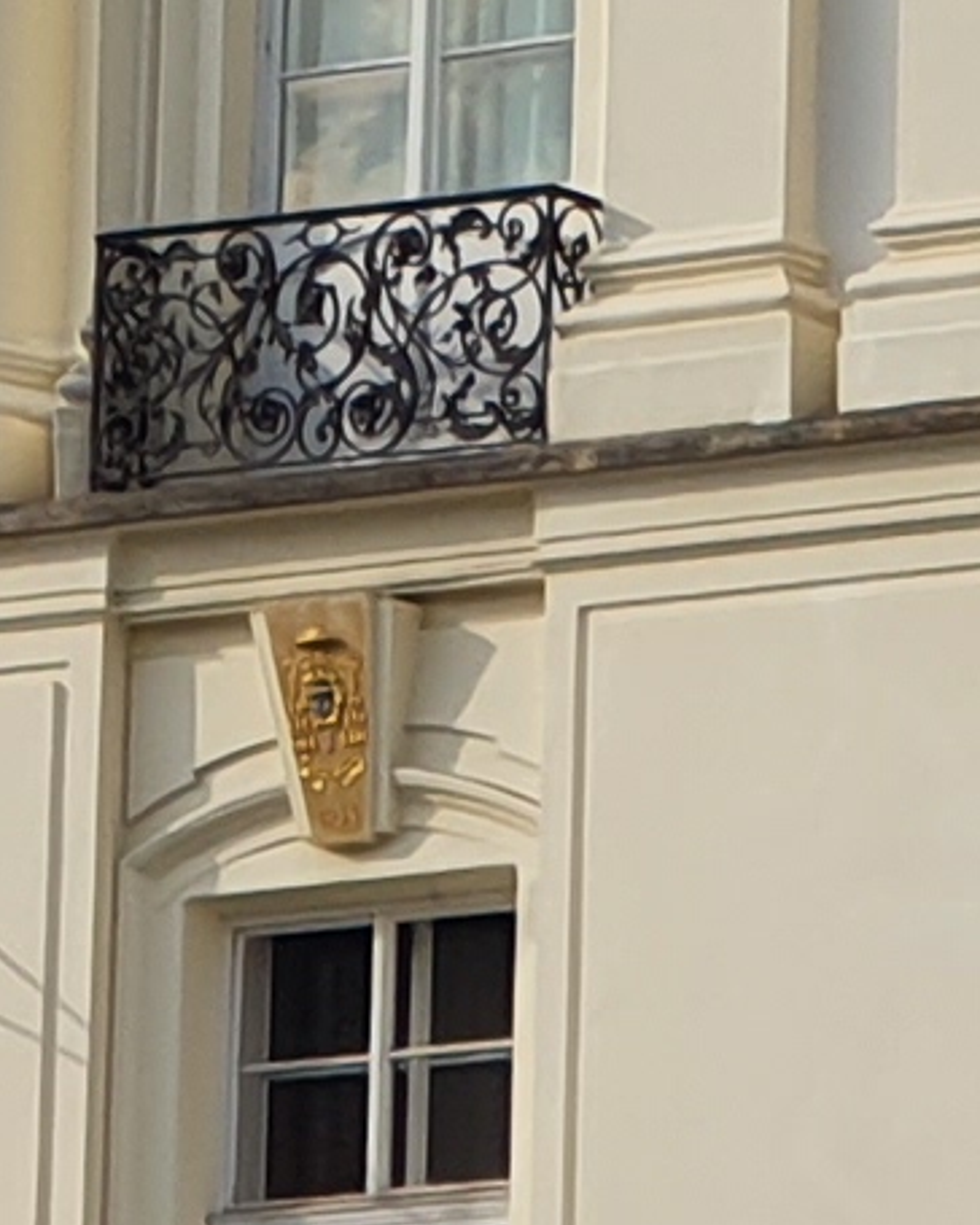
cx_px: 598
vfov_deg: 4.2
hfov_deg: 3.4
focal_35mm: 450
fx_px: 16315
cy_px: -1984
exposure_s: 1/936
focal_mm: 6
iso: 50
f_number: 2.4
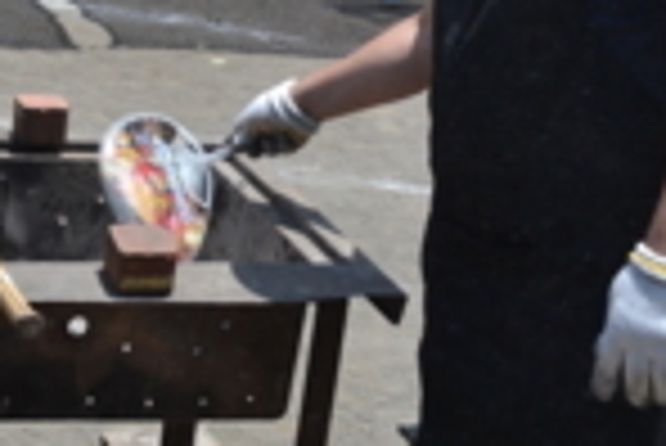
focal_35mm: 81
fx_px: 1500
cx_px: 14
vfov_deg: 16.0
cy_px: -133
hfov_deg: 24.0
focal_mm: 20
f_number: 7.1
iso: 100
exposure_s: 1/200
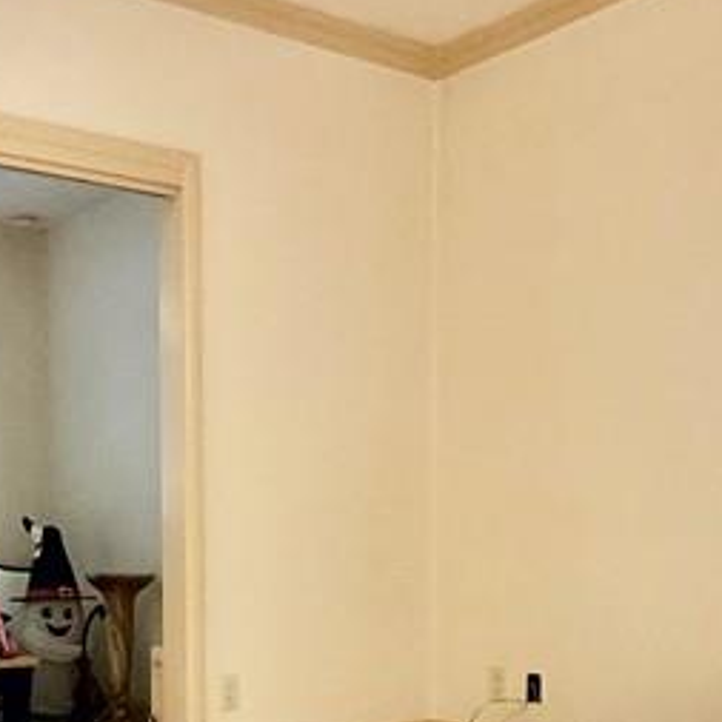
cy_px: 605
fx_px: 1180
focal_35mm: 50
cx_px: 185
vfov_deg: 32.8
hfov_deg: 33.4
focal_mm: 2.22
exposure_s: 1/60
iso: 500
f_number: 2.2
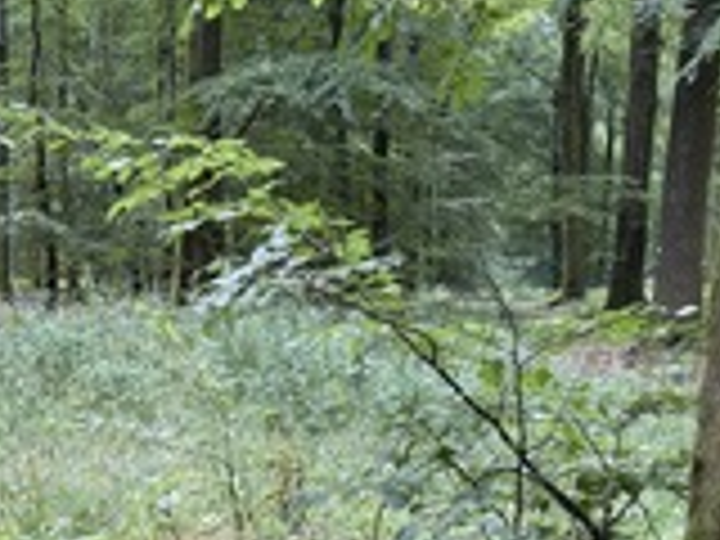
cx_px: 86
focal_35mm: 75
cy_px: 389
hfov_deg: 25.3
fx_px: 1560
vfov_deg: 19.5
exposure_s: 1/121
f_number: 1.78
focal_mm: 6.76
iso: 125
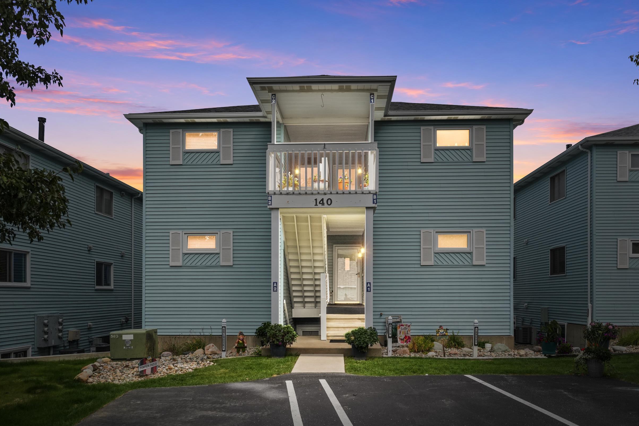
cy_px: 216
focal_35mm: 30
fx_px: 537
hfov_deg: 61.5
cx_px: 323
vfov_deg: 43.3
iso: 800
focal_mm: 19.5
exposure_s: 1/4000
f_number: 4
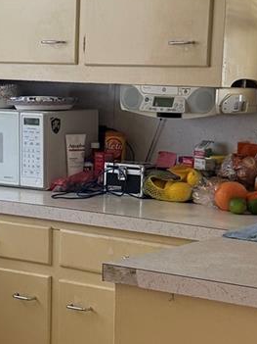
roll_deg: -0.7
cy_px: 206
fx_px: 1040
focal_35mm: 105
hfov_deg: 14.1
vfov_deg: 18.7
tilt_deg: -6.6
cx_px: 82
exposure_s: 1/101
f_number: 1.78
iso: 200
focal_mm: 6.76
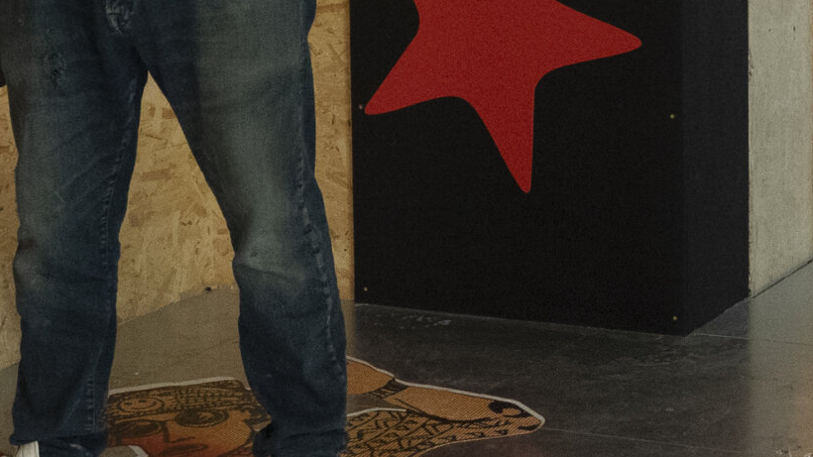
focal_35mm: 102
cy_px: -108
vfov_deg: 11.6
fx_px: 2199
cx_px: 671
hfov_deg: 20.7
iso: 1600
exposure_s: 1/60
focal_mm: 15
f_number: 4
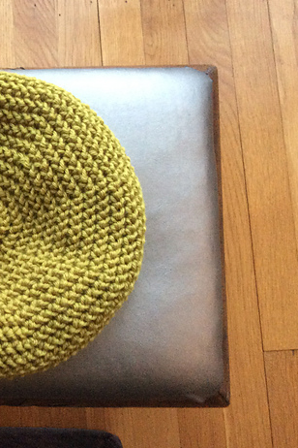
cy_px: 230
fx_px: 571
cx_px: -7
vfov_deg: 42.7
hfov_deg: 27.4
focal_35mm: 46
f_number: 2.4
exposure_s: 1/17
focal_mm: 3.3
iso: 250
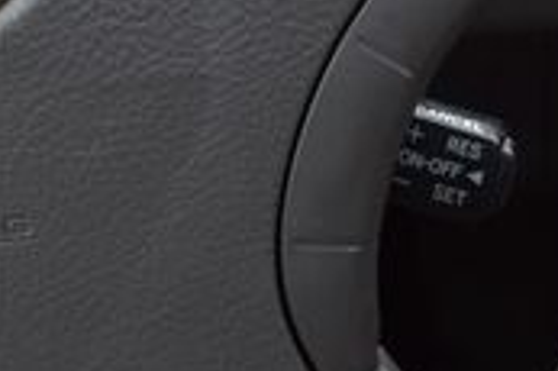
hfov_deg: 9.2
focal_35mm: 222
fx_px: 3438
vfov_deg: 6.2
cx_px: -116
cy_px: -10
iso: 400
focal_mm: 40
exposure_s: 1/40
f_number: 7.1
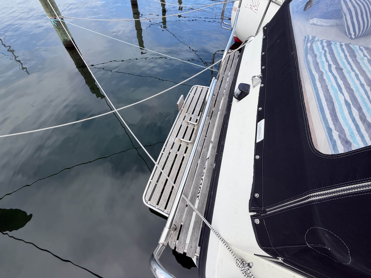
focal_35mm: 14
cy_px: 139
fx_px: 150
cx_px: 186
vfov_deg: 85.7
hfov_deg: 102.1
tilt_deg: -55.6
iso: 40
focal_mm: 2.22
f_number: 2.2
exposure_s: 1/502
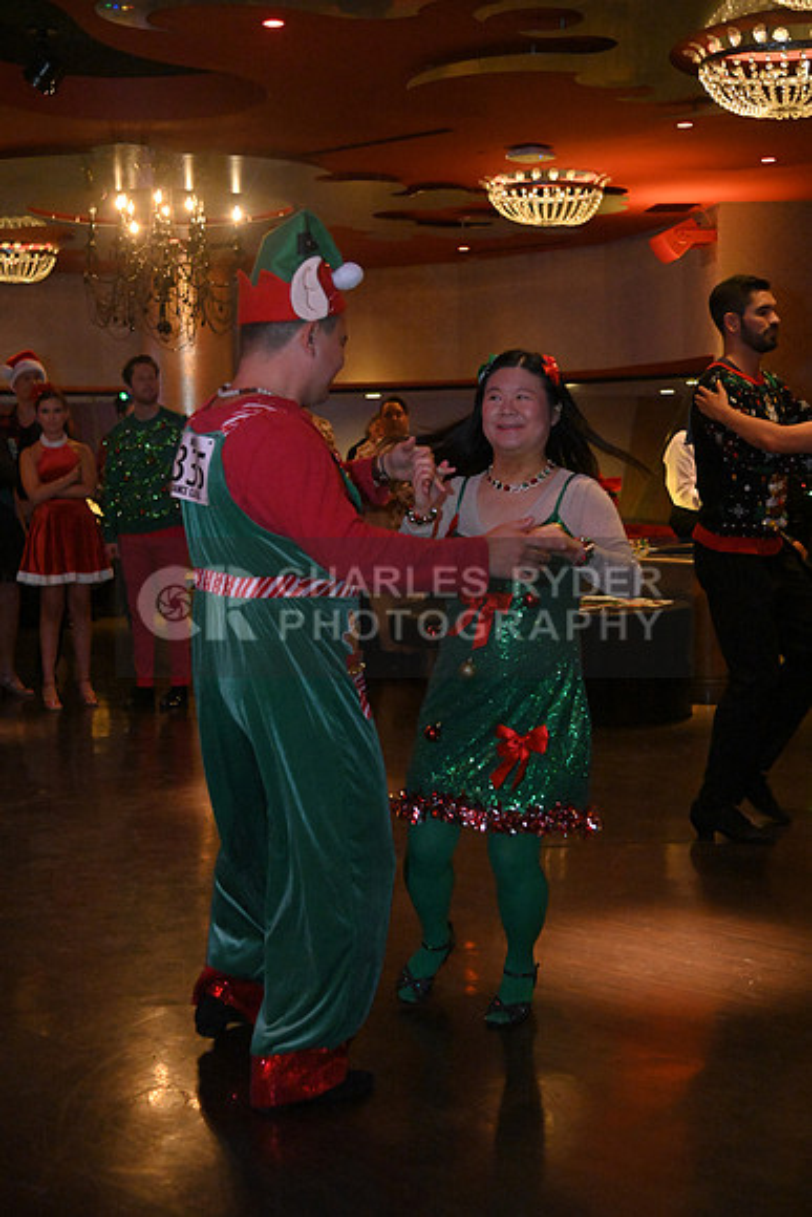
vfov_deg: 41.1
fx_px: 1623
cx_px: 406
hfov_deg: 28.1
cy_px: 608
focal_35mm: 48
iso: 6400
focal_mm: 48
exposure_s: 1/160
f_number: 4
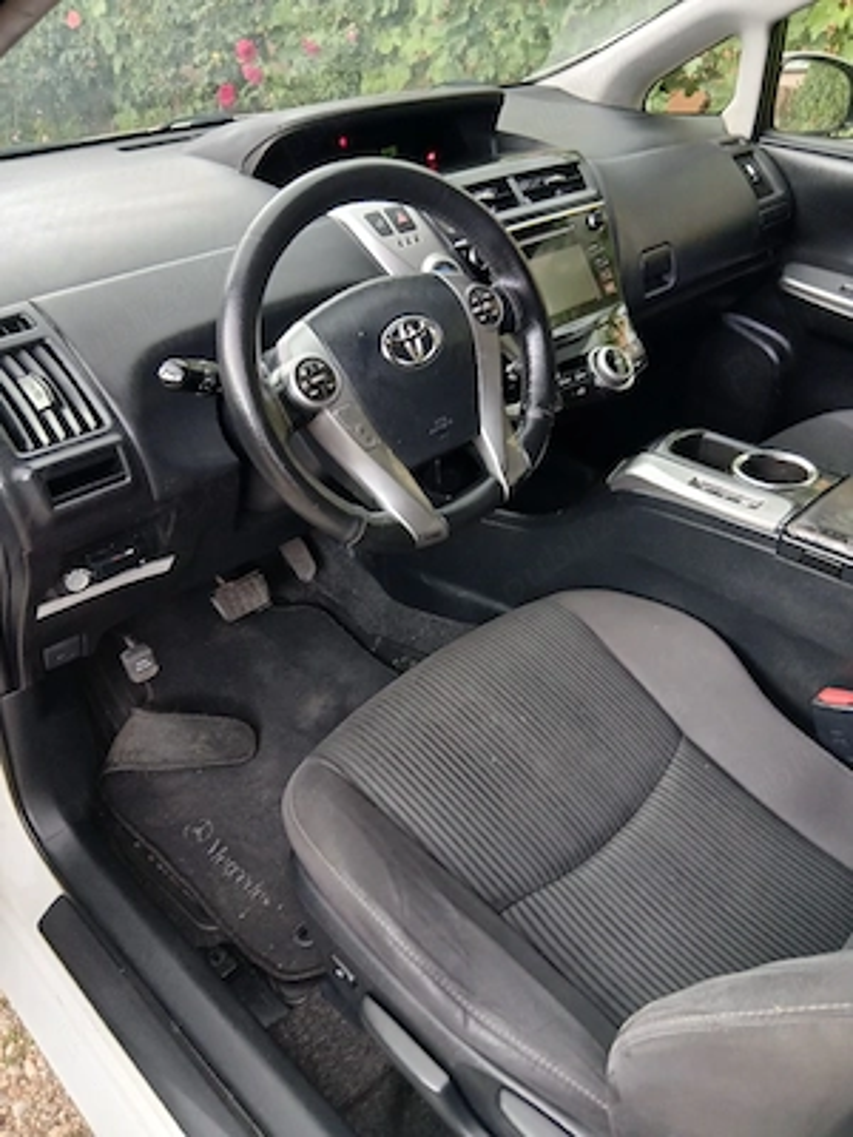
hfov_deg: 53.1
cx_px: 426
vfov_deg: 67.3
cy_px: 568
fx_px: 854
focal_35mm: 26
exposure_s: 1/50
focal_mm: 3.98
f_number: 1.8
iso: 250
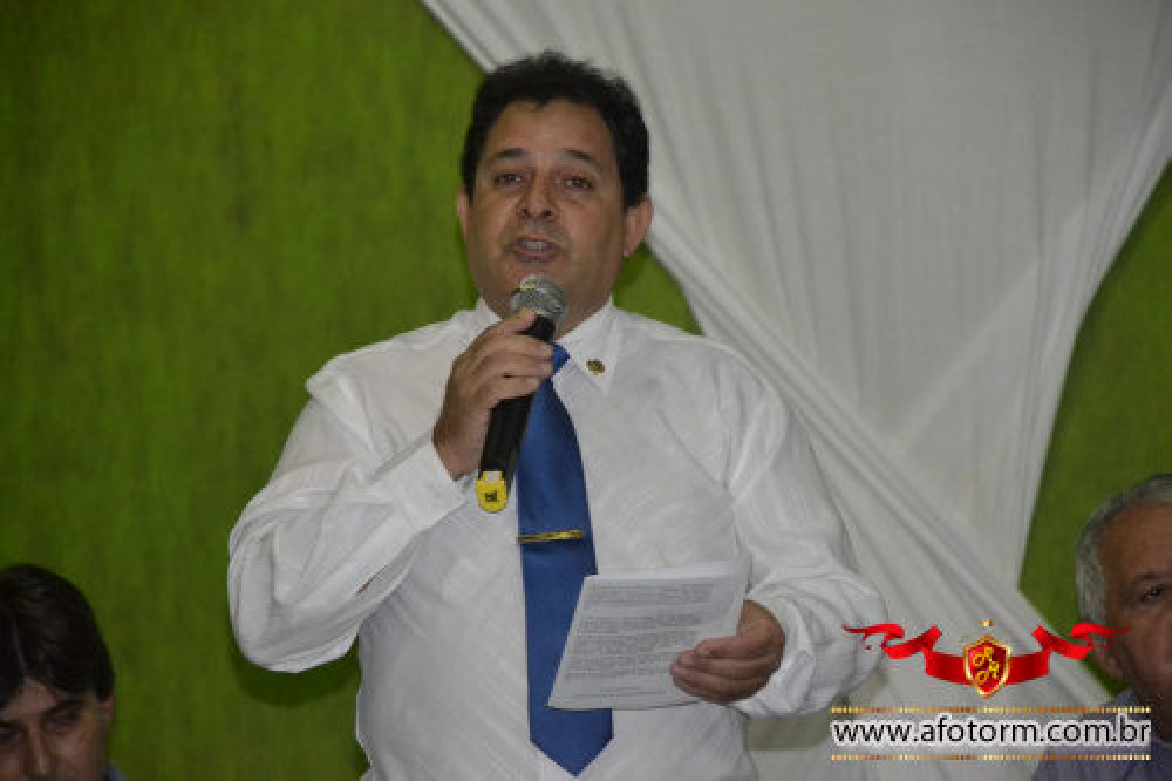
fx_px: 6590
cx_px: 586
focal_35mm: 202
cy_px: 390
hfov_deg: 10.2
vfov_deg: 6.8
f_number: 5.6
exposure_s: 1/60
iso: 3200
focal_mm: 135
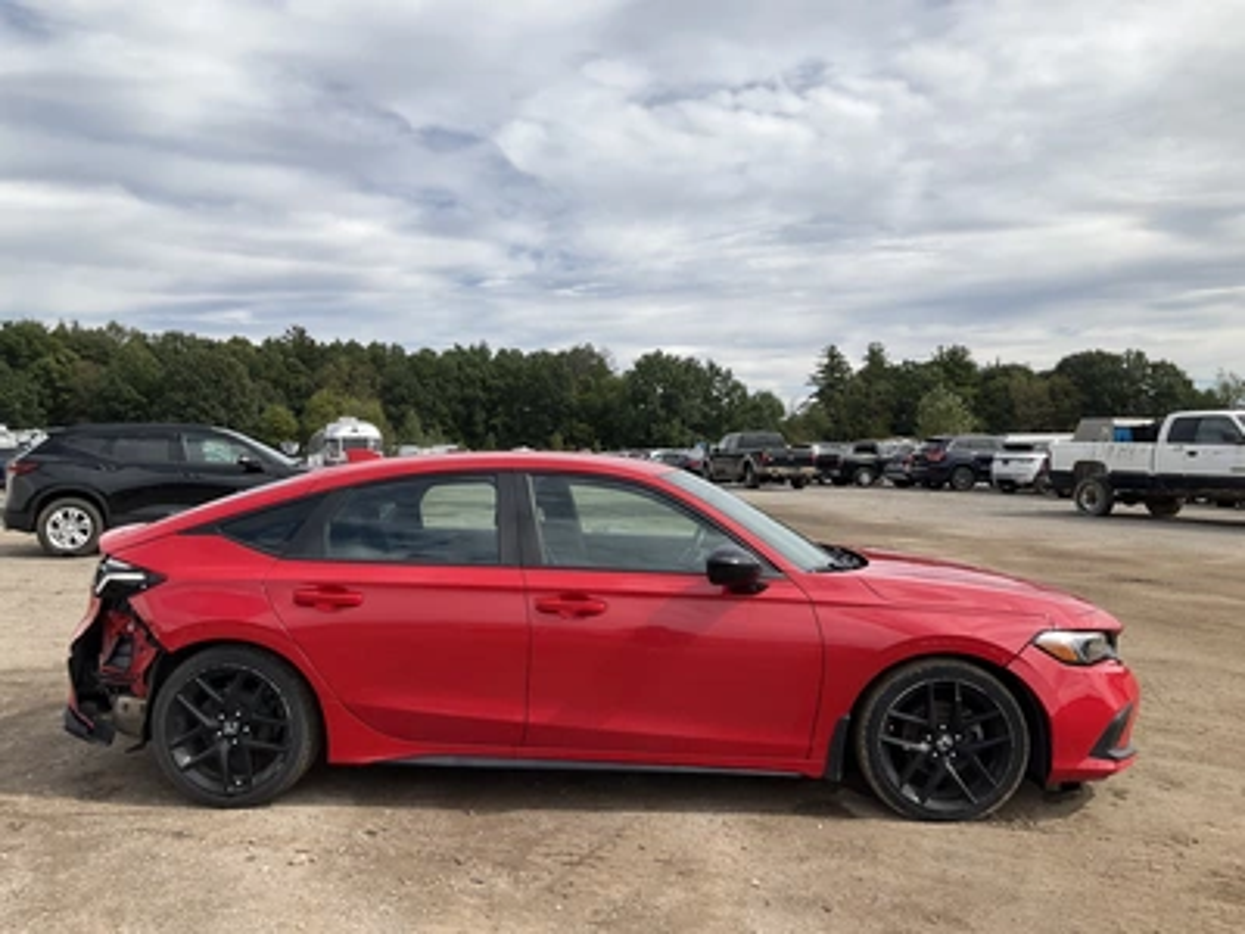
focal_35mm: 29
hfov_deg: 61.7
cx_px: 622
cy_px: 467
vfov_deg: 48.2
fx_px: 1043
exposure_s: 1/2227
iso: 25
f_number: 1.8
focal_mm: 3
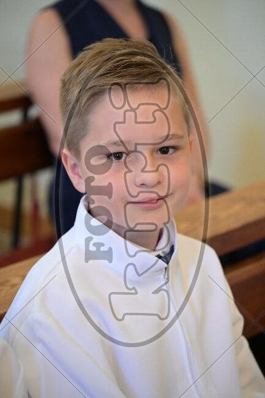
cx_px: 132
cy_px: 199
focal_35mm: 120
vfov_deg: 17.1
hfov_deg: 11.4
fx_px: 1326
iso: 8000
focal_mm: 120
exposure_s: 1/125
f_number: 4
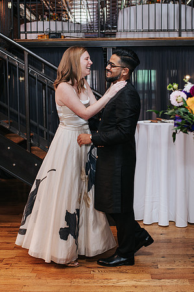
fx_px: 434
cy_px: 148
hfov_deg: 25.2
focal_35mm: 54
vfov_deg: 37.2
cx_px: 98
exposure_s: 1/200
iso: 800
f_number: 3.2
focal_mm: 35
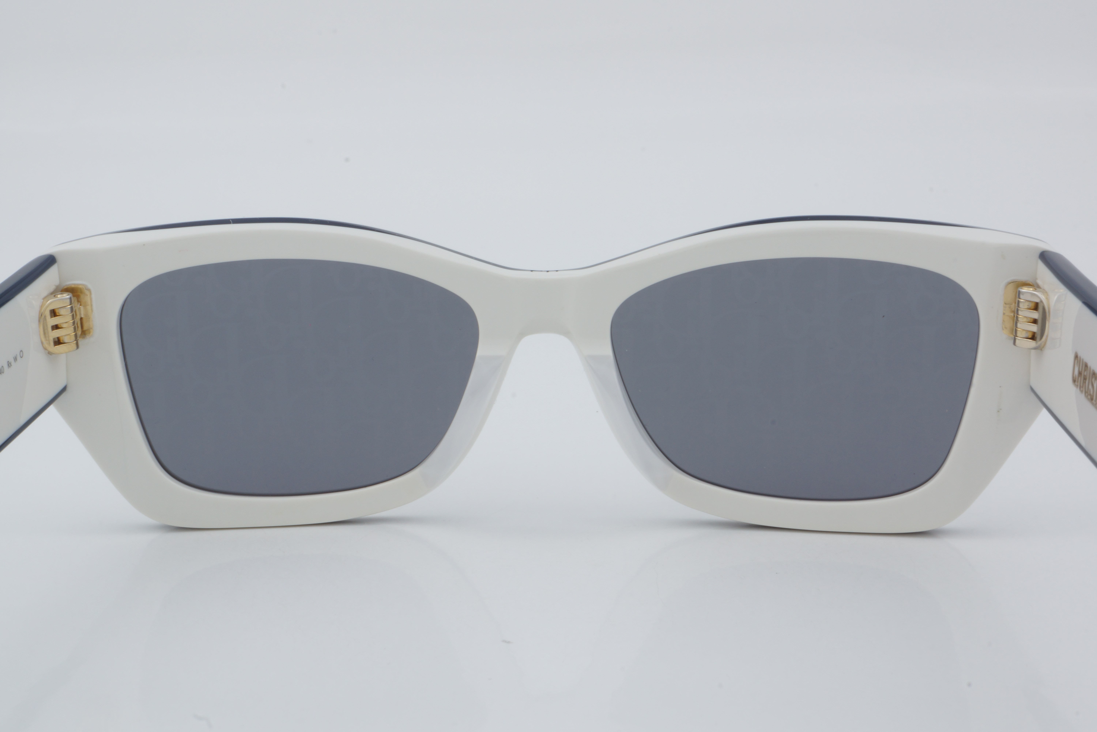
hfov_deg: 27.0
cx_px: 548
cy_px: 366
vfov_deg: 18.2
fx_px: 2285
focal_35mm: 75
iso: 100
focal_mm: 50
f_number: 29
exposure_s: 1/4
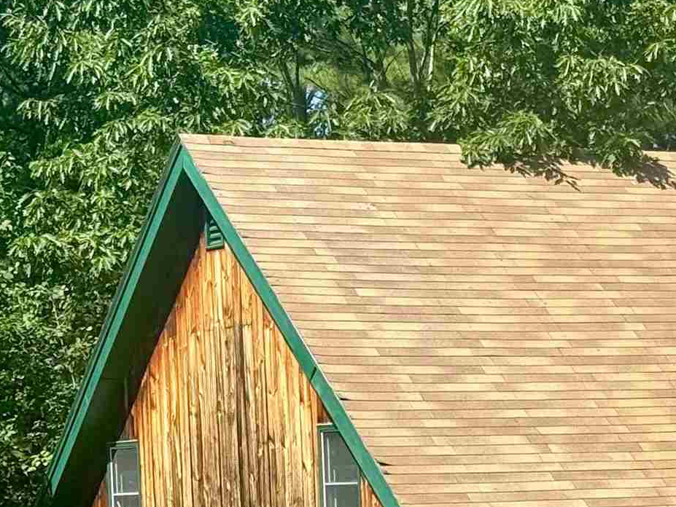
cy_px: 471
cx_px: 829
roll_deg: +2.2
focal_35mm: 159
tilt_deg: -0.9
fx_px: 3106
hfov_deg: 12.1
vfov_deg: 9.3
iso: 64
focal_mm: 6.76
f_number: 1.78
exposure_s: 1/3425
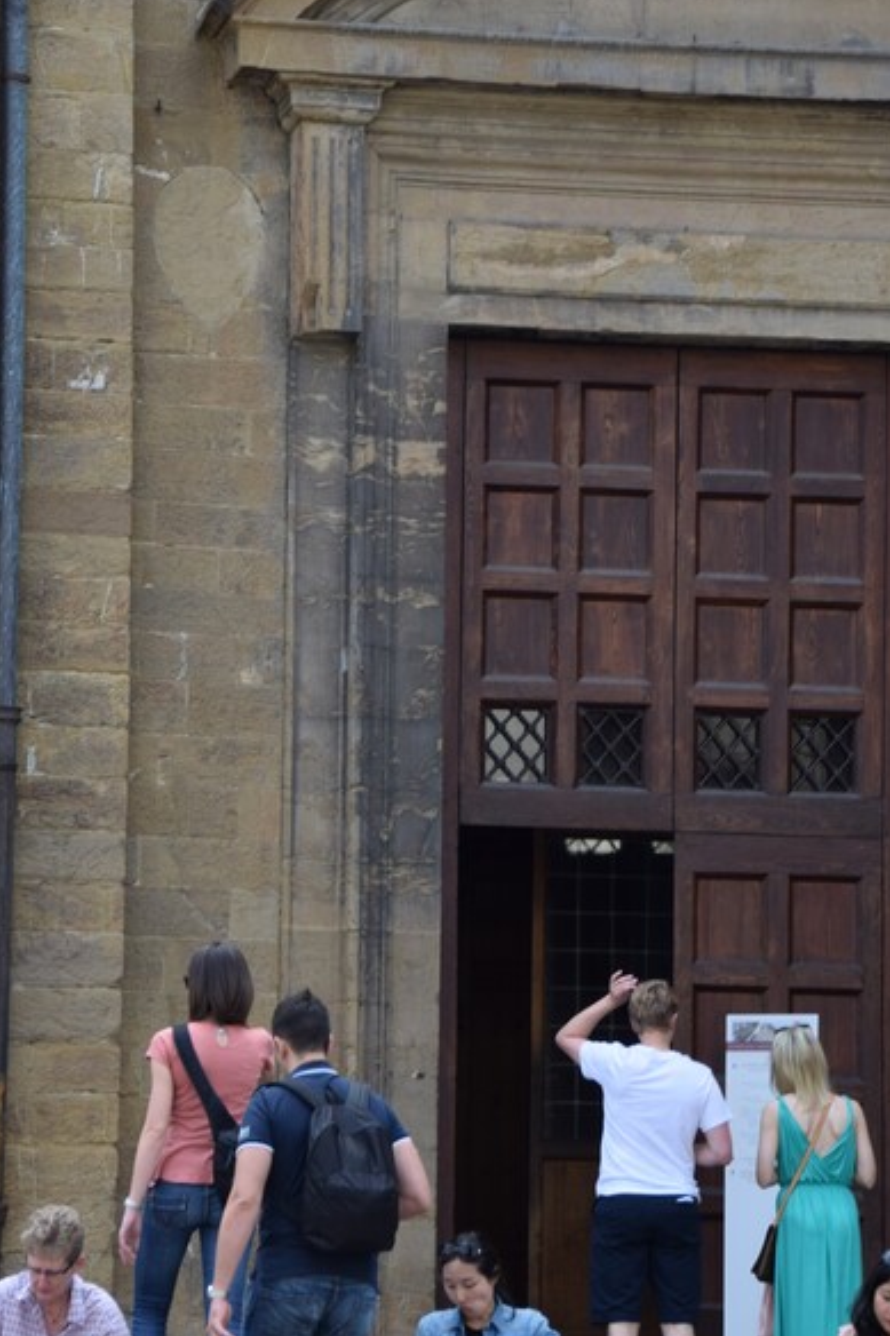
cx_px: 555
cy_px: 682
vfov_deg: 11.1
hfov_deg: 7.4
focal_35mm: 185
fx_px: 6864
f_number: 7.1
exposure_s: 1/200
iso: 400
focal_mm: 90
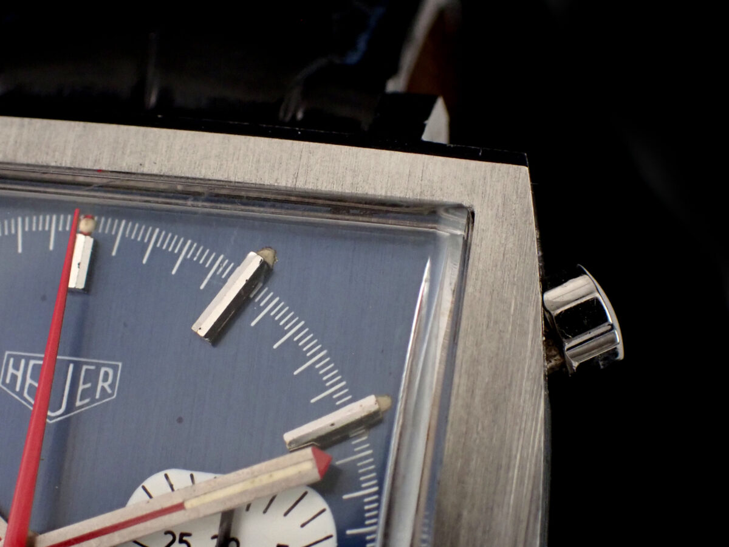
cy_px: 274
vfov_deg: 16.8
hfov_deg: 22.3
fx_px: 1853
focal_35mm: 88
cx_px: 364
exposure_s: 1/160
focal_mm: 15.66
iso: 800
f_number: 4.5
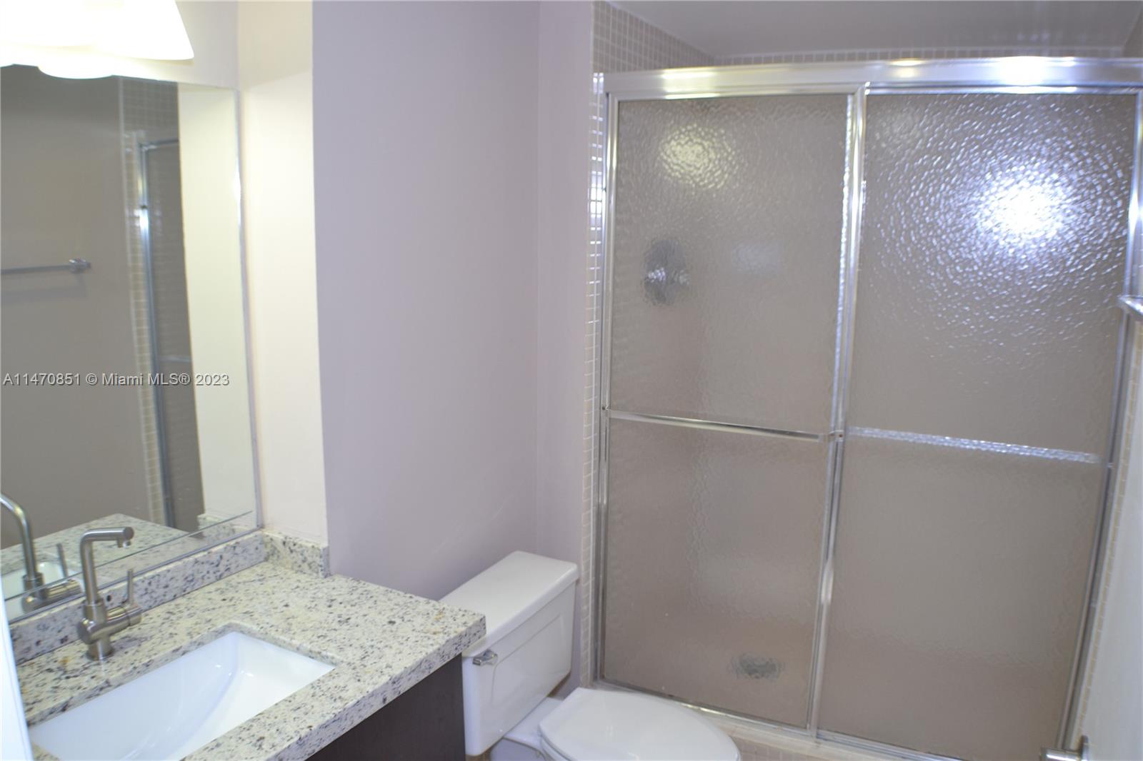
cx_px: 572
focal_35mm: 36
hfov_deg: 53.1
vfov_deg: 36.9
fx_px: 1143
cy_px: 380
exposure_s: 1/60
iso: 450
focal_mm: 24
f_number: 4
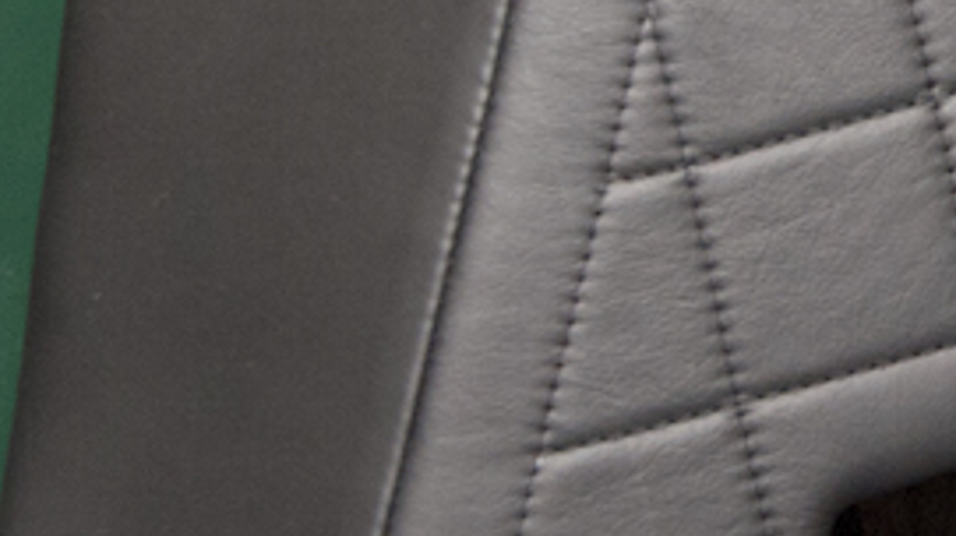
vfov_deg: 6.0
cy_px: -469
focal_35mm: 198
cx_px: 1714
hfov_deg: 10.3
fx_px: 5016
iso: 3200
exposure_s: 1/50
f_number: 9
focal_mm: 40
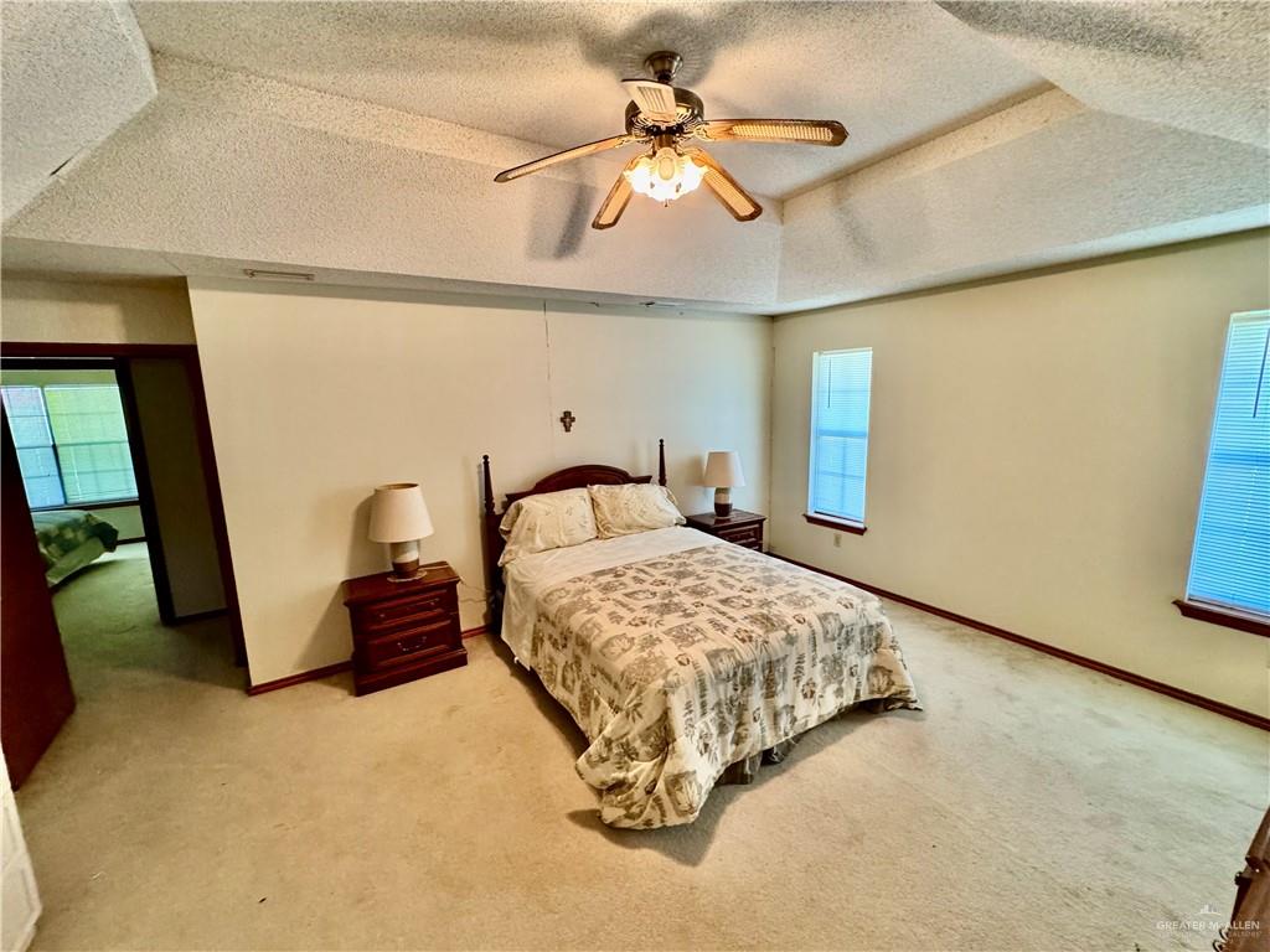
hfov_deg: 102.1
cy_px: 476
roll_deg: +1.6
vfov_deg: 85.7
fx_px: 514
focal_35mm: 14
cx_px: 635
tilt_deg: -9.5
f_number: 2.2
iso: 320
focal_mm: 2.22
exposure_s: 1/60
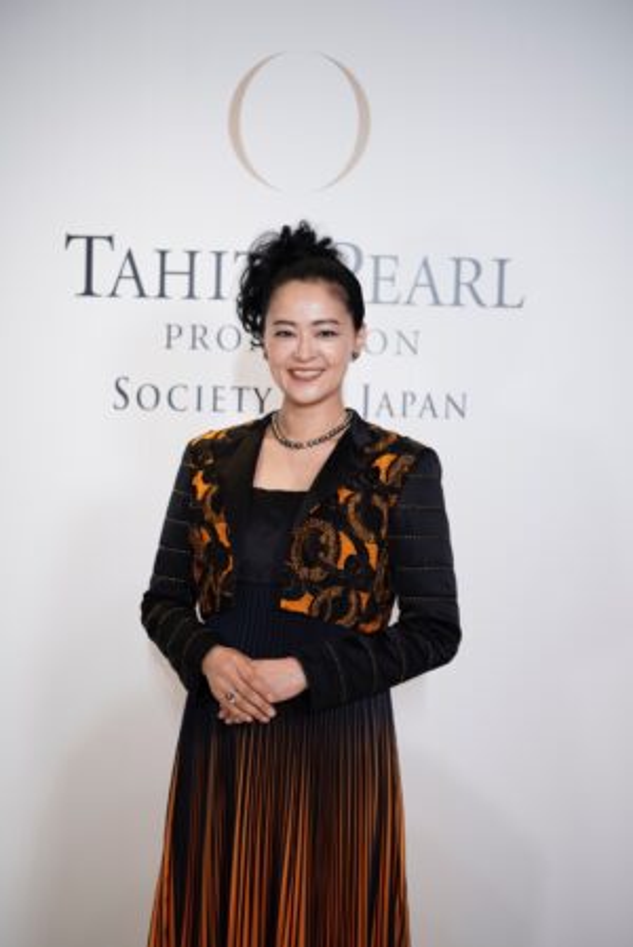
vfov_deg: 39.6
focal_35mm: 50
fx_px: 1317
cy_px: 474
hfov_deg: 27.0
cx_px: 316
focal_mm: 50
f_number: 2.8
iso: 400
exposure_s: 1/200
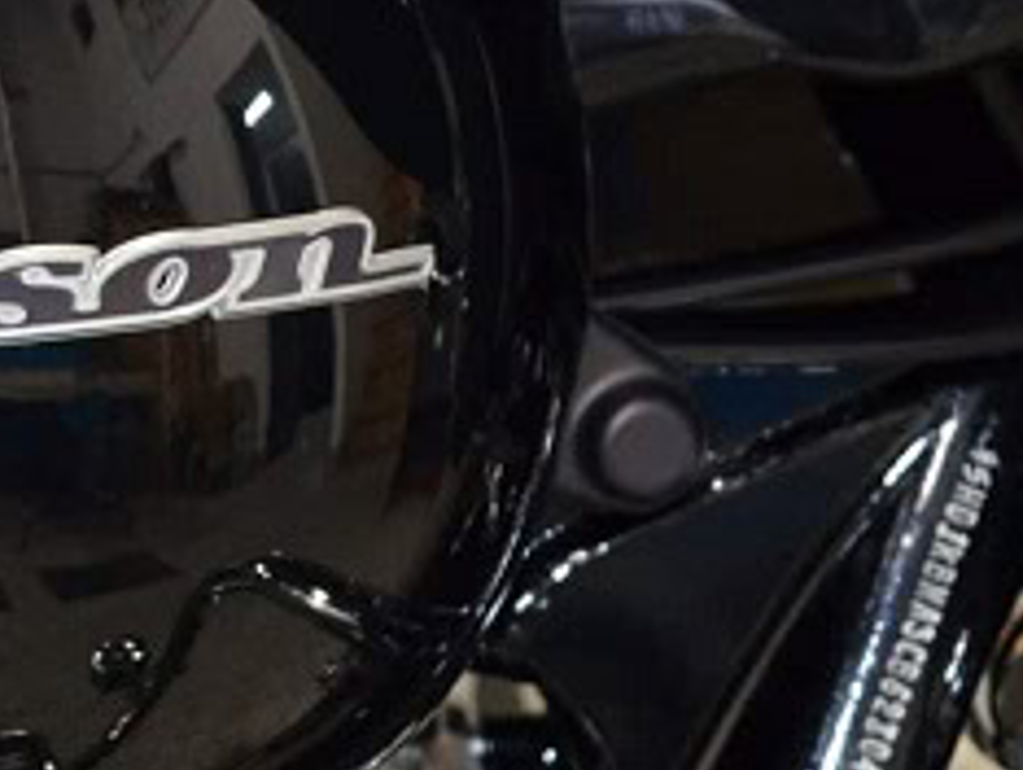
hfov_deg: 14.9
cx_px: -485
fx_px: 3639
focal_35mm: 123
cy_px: 433
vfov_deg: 12.1
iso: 1250
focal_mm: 20
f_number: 3.8
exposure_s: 1/60
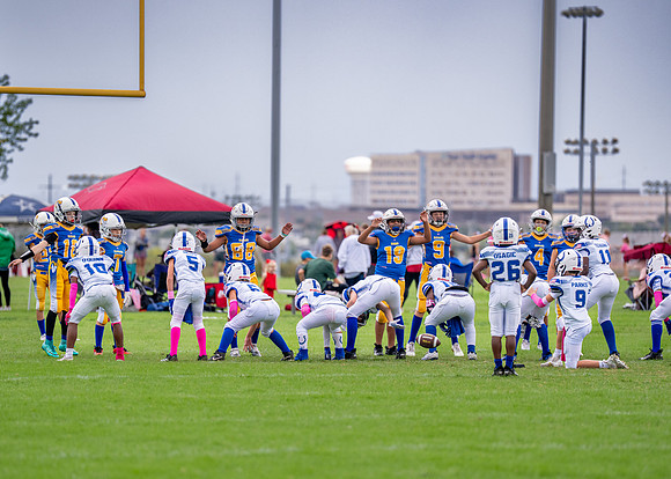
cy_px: 292
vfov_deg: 5.3
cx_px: 306
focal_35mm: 271
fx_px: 5172
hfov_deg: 7.4
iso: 400
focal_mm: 200
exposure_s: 1/1600
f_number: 2.8
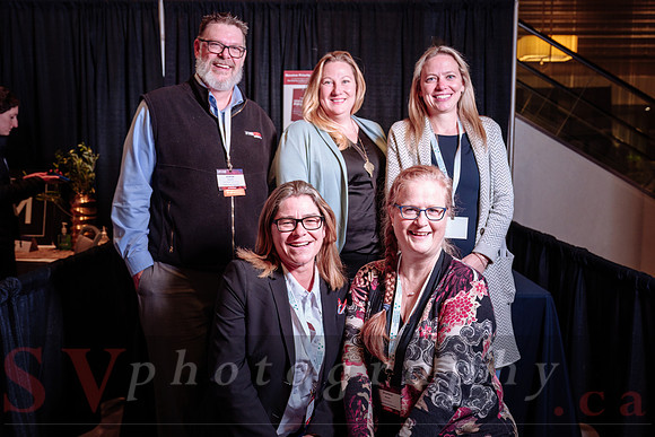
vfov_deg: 41.1
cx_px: 328
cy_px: 218
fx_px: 582
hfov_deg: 58.7
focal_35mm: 32
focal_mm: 32
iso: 800
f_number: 4
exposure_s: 1/50
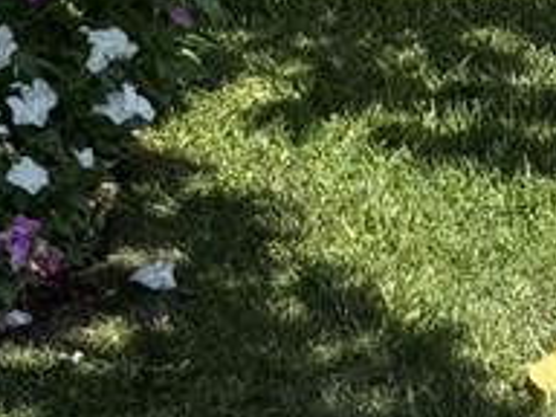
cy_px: -68
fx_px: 3004
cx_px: 827
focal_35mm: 187
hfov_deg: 10.2
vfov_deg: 7.9
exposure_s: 1/2525
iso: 80
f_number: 1.78
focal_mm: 6.76
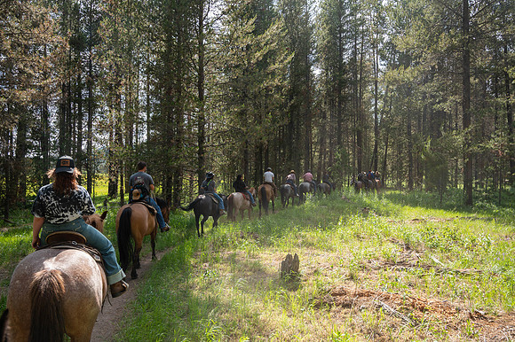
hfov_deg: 64.6
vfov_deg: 45.6
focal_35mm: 28
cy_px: 171
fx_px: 407
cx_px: 258
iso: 200
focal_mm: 28.5
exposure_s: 1/320
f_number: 5.6
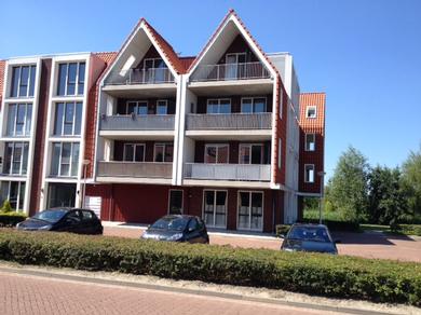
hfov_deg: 52.7
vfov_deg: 40.7
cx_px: 210
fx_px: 425
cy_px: 158
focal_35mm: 35
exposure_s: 1/986
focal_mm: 4.28
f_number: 2.4
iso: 50
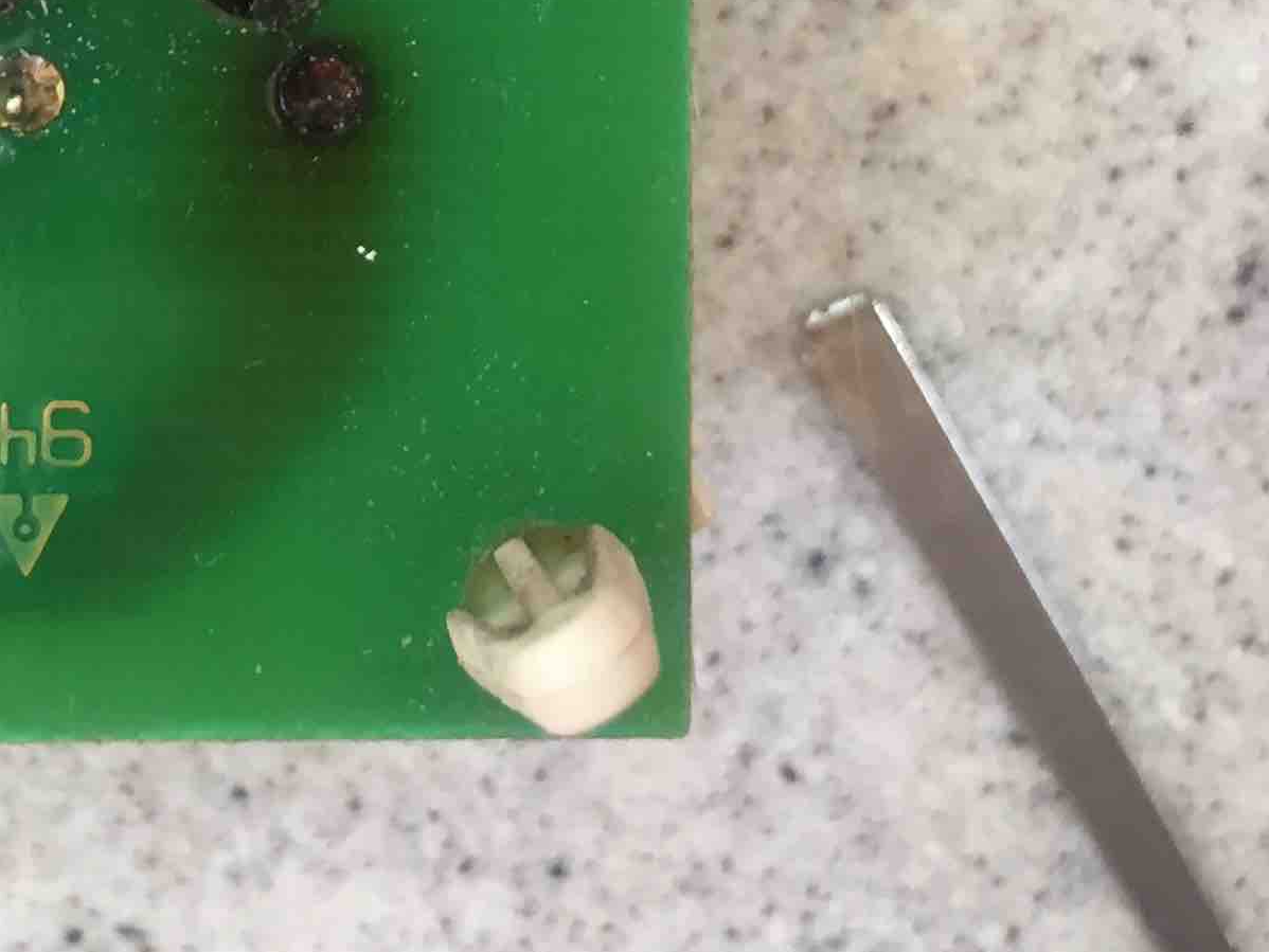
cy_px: -83
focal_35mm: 79
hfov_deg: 24.2
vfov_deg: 18.0
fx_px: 2897
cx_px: 185
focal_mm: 4.15
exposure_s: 1/30
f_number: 2.2
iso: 64
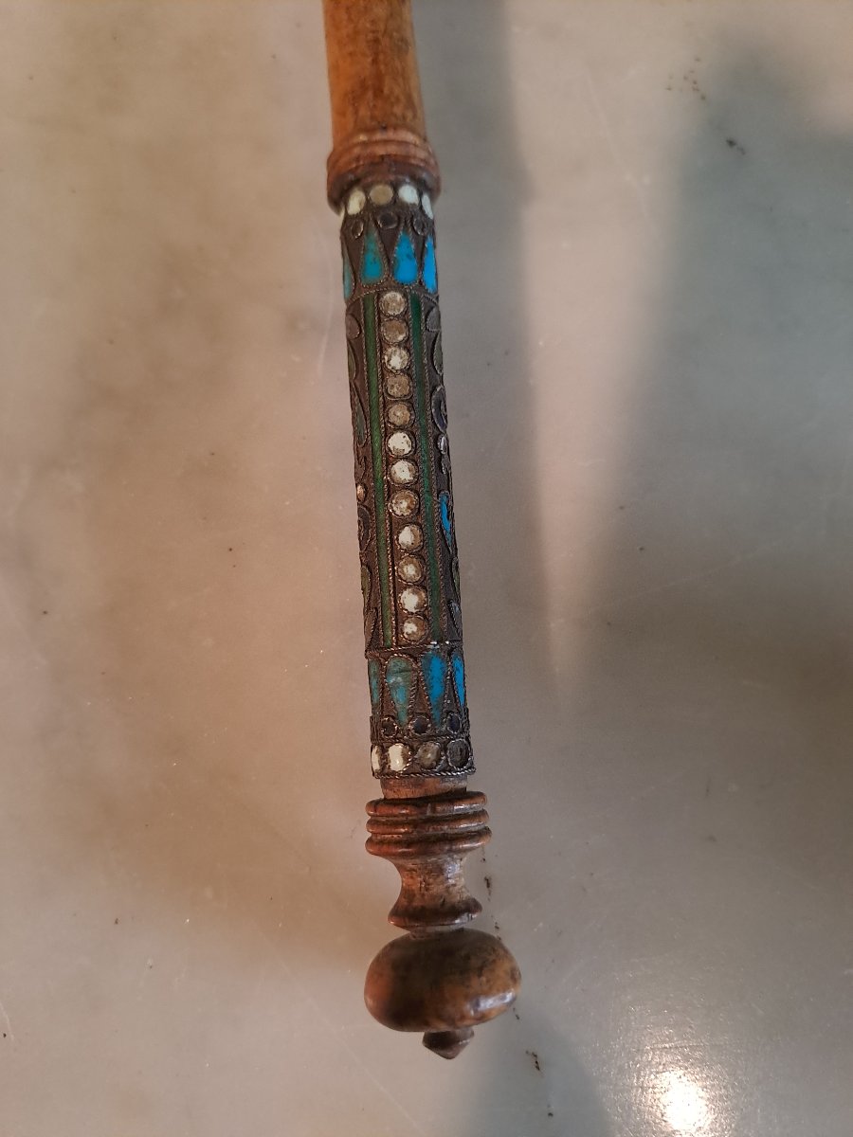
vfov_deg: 69.4
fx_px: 821
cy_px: 568
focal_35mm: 25
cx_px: 426
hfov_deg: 54.9
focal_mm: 4.65
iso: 400
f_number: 1.8
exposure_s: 1/50
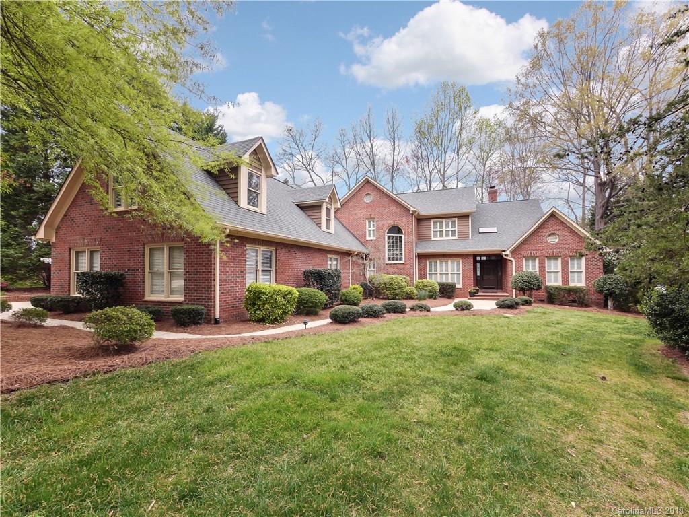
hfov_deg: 102.1
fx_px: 279
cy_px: 258
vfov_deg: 85.7
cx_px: 344
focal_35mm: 14
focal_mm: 7
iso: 400
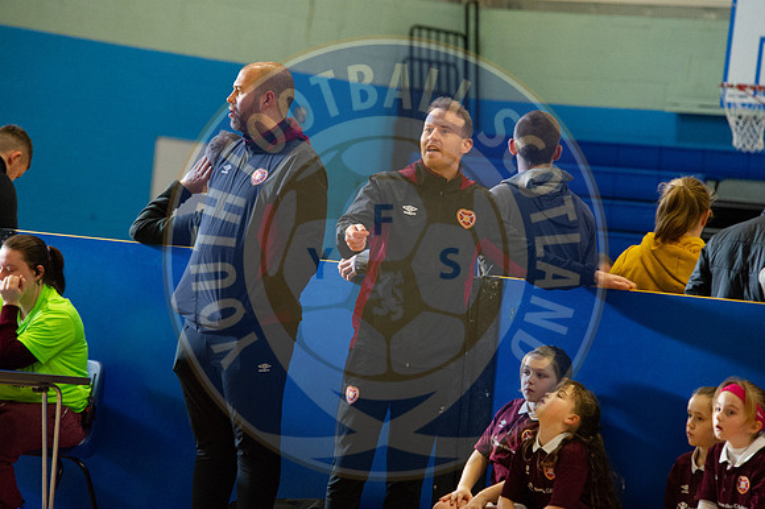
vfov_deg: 5.3
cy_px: 254
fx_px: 5522
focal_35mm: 260
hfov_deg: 7.9
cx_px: 382
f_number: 6.3
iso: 8000
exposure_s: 1/320
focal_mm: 260
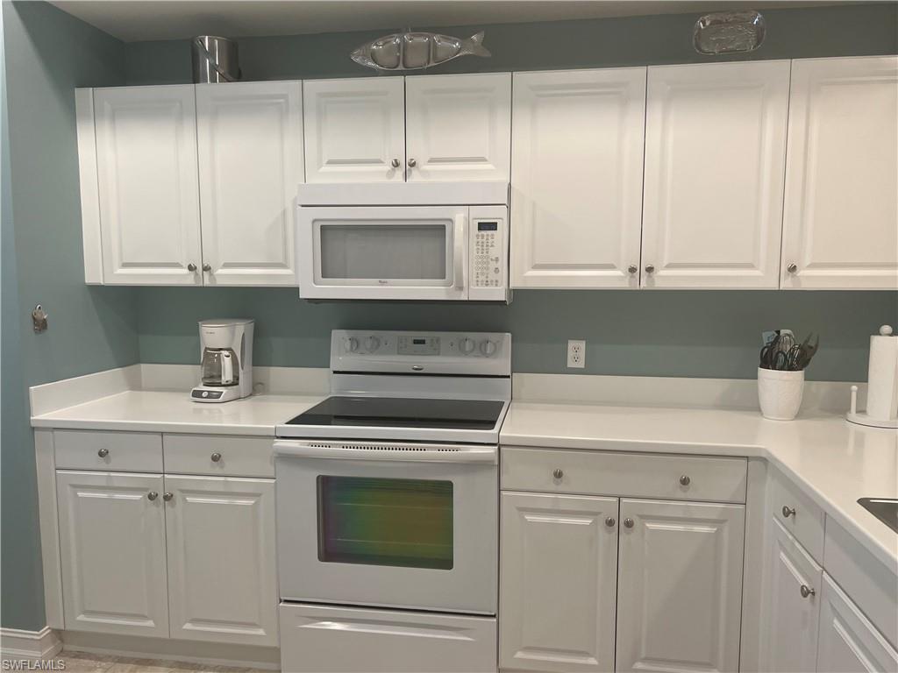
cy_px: 336
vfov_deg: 53.1
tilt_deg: -3.9
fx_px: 674
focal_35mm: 26
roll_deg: +1.2
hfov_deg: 67.3
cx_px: 449
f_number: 1.5
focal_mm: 5.7
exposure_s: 1/120
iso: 100
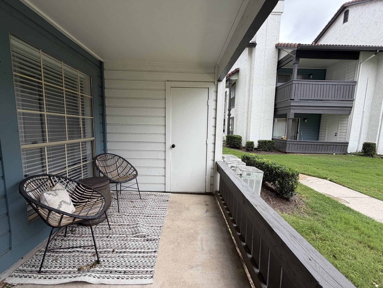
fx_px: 155
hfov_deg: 102.1
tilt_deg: -6.3
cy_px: 144
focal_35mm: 14
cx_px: 192
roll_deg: -0.6
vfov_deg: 85.7
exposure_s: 1/554
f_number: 2.2
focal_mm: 2.22
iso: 40
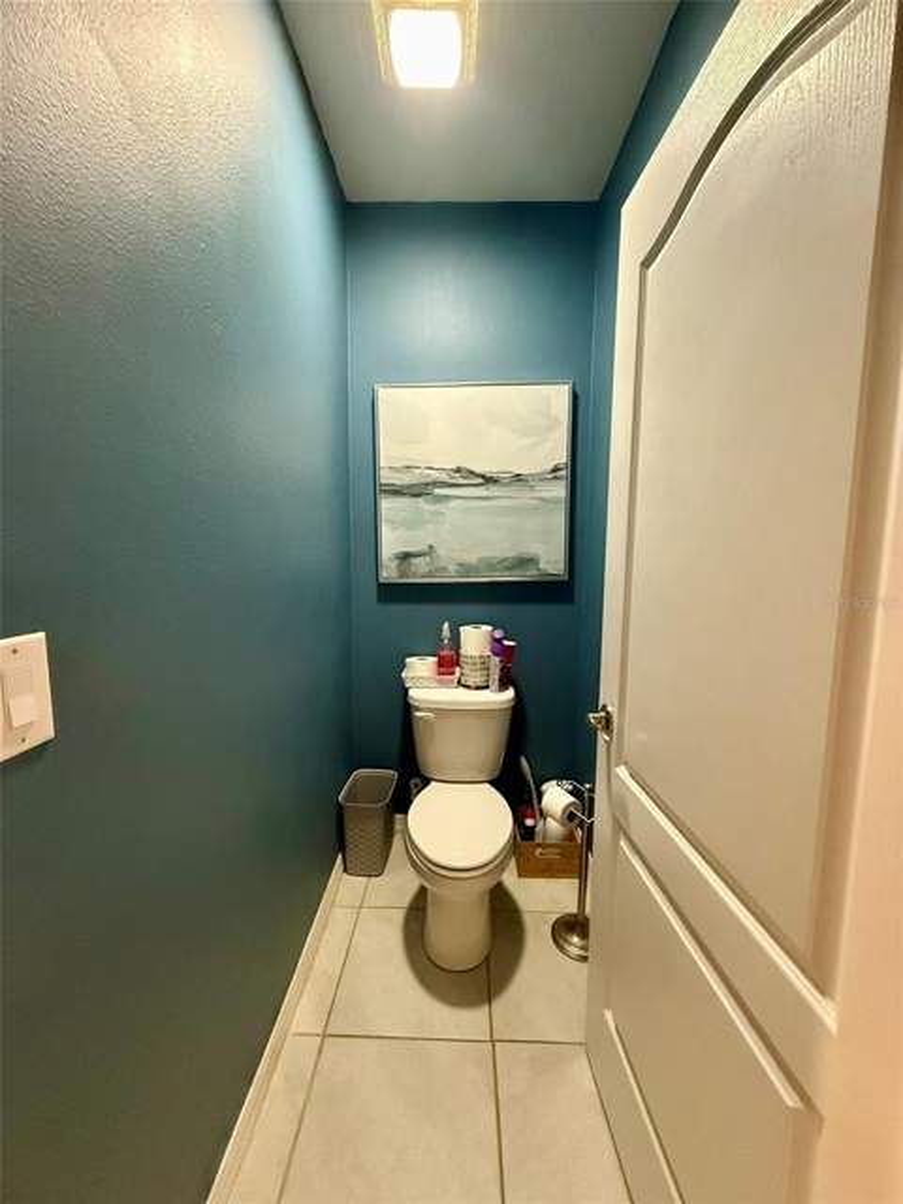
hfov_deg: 85.7
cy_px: 602
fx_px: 487
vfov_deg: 102.1
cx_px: 452
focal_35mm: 14
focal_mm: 2.22
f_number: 2.2
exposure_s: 1/60
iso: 800
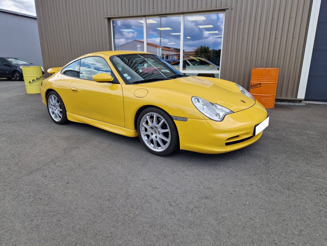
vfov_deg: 58.9
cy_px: 123
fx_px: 217
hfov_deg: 73.9
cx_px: 164
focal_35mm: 23
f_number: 1.8
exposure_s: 1/478
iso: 50
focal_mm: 5.4
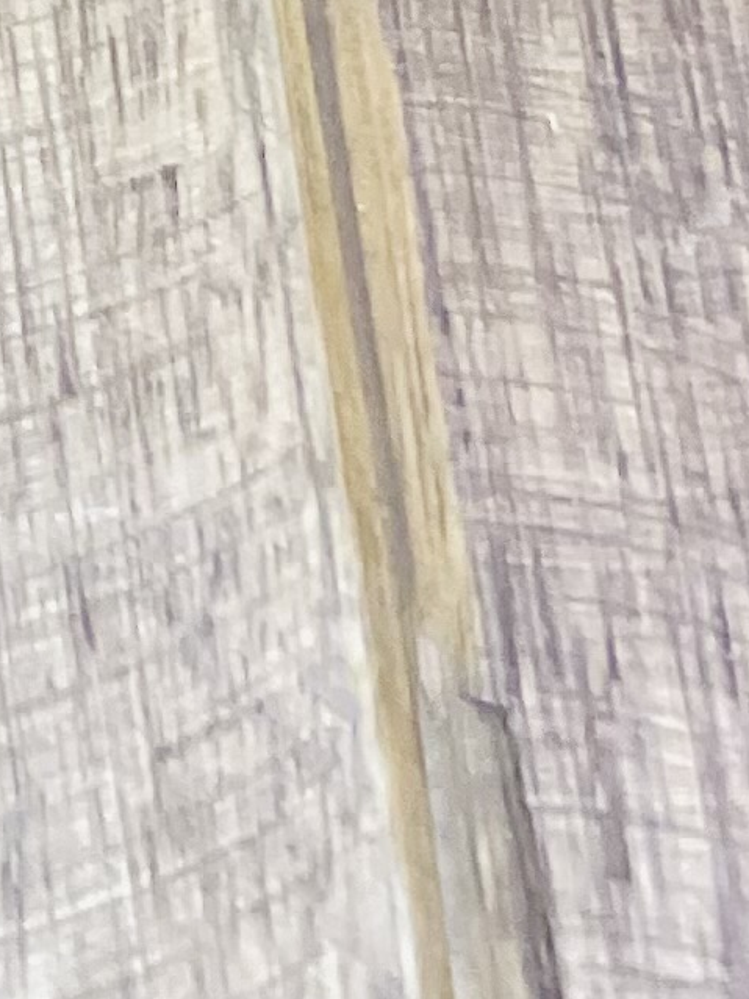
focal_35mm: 164
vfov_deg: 9.6
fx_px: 4733
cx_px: -1185
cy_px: -1889
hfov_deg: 8.2
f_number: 1.6
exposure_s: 1/50
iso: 500
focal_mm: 4.2
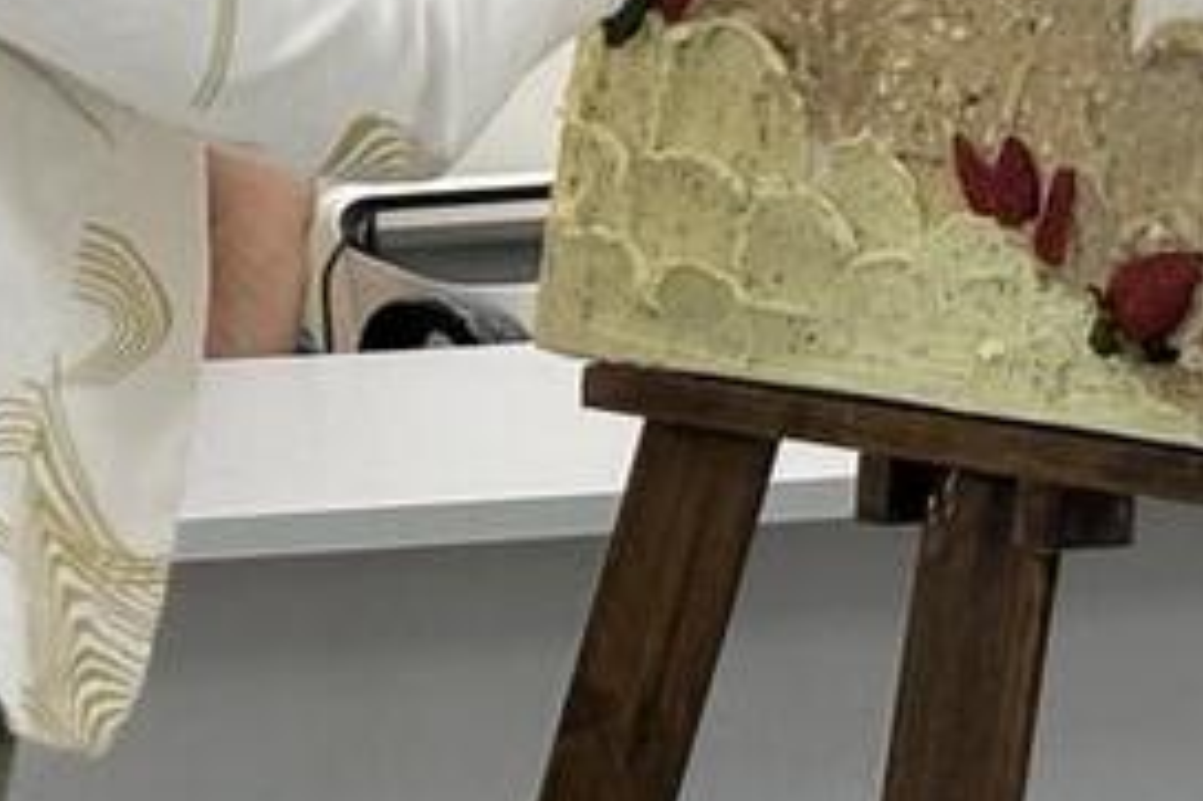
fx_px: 7981
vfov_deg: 5.7
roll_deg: +0.5
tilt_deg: -8.2
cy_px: 221
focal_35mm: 239
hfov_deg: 8.6
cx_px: 610
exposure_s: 1/40
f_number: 1.6
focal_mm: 5.96
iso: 200
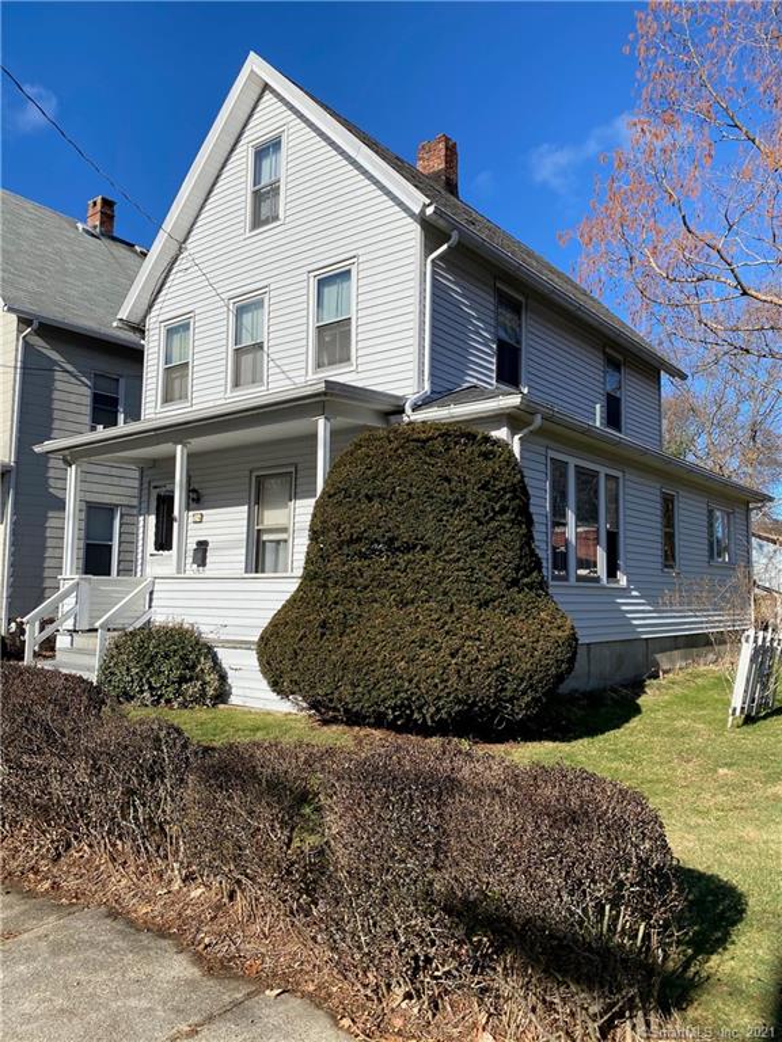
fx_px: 783
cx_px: 391
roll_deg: -1.4
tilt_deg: +5.9
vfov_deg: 67.3
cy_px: 521
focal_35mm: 26
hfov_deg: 53.1
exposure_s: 1/3205
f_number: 1.8
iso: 32
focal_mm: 4.25
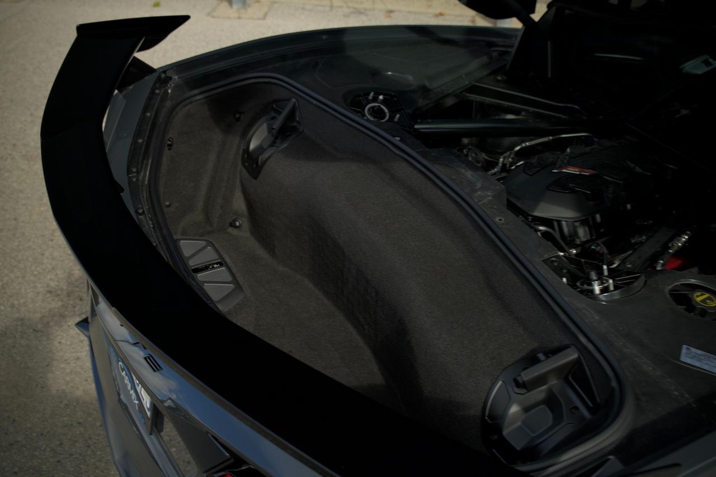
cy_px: 238
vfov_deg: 36.9
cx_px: 358
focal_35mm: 36
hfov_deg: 53.1
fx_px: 716
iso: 250
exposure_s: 1/50
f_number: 3.2
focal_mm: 24
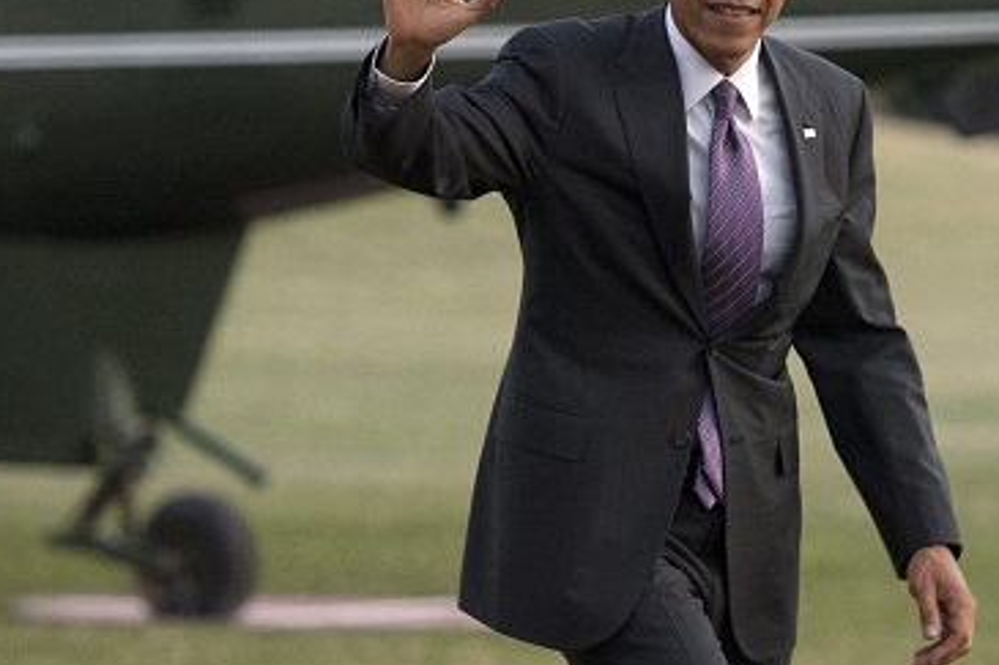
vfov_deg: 5.5
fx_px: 6879
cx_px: 207
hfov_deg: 8.3
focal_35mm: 248
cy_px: 156
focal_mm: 145
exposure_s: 1/160
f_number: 3.2
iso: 3200
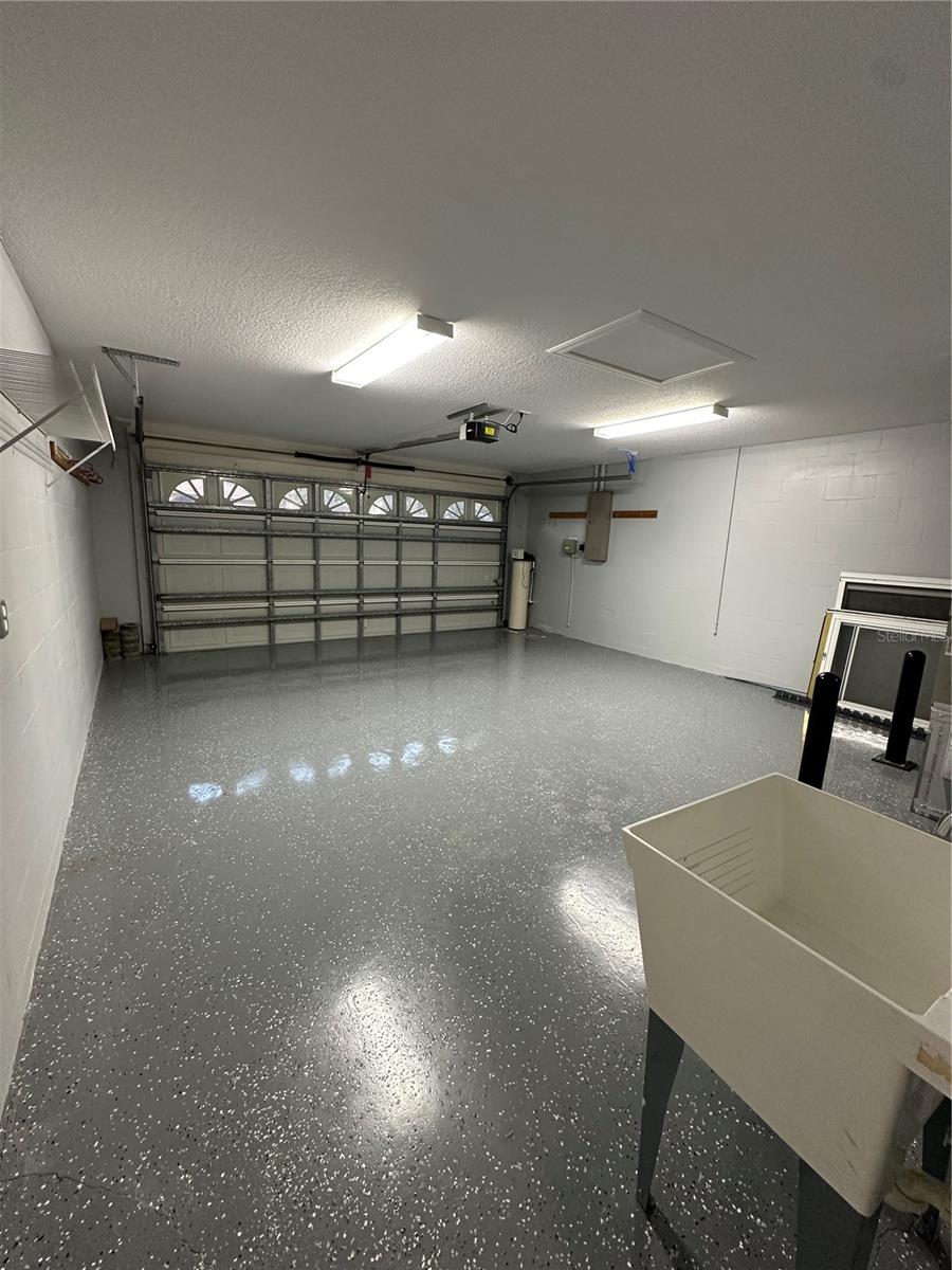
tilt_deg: -10.7
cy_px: 635
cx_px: 476
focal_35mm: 14
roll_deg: -2.9
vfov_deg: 102.1
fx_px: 513
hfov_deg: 85.7
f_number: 2.2
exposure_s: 1/60
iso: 200
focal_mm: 2.22
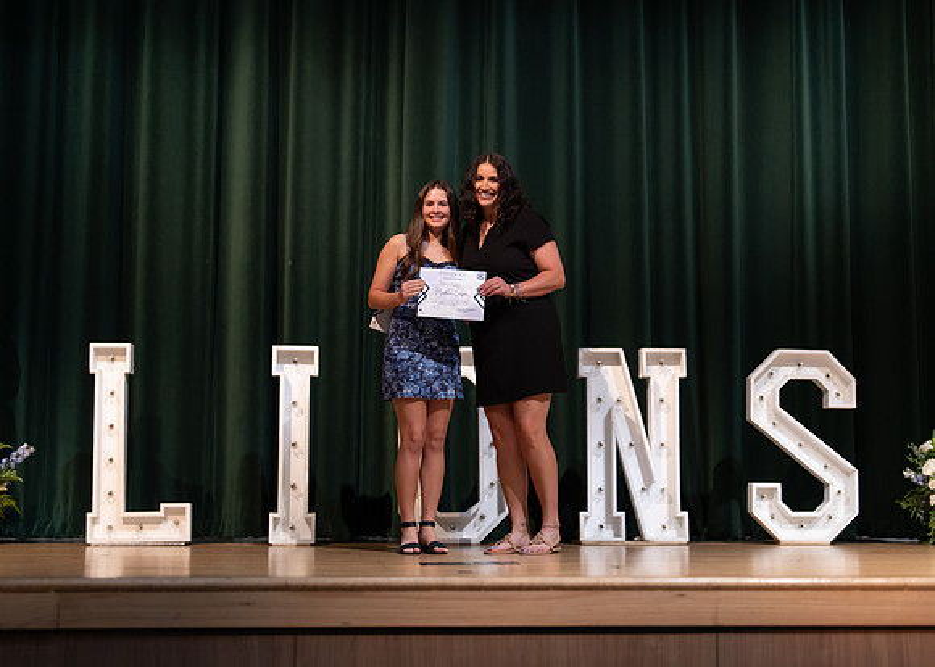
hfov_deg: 35.2
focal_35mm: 55
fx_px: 1472
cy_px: 328
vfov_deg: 25.6
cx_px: 478
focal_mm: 50
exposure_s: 1/320
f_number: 1.2
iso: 500
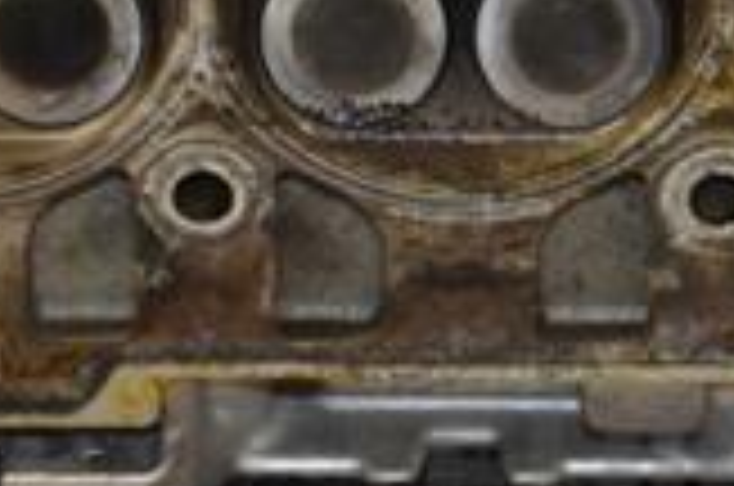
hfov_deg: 7.2
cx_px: 342
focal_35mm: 288
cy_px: -126
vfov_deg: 4.7
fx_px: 5860
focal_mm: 52
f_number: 5
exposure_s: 1/125
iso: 800
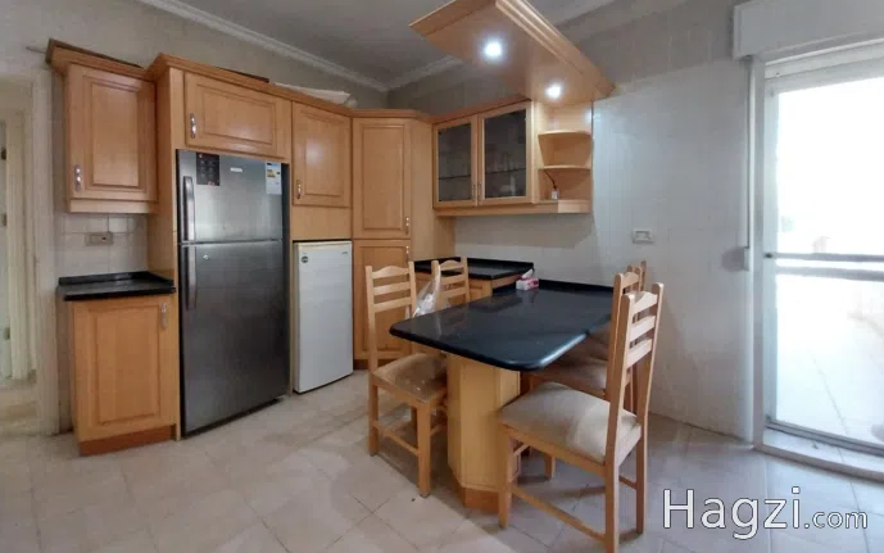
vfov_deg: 78.0
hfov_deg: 105.3
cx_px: 444
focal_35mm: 14
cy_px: 229
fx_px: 337
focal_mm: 1.3
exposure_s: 1/50
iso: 200
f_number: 2.2
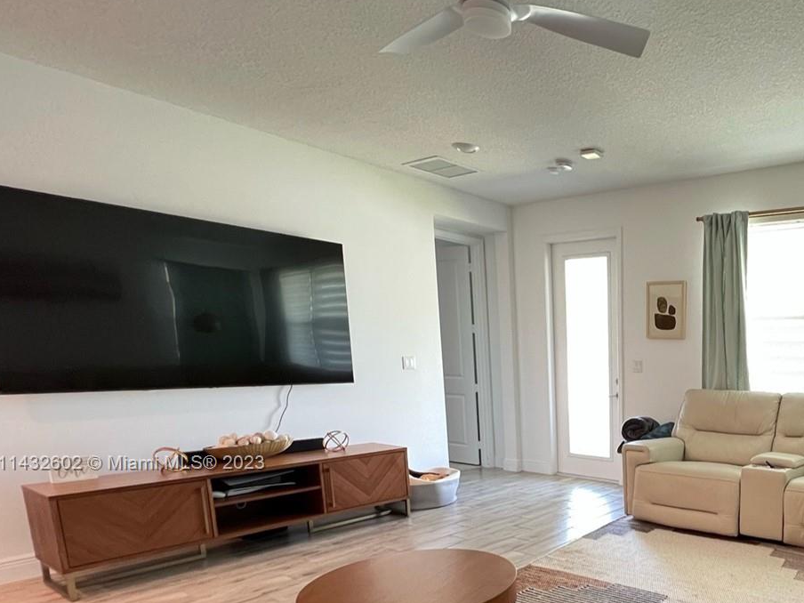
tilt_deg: -11.6
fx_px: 534
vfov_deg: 55.5
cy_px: 465
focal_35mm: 23
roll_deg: -0.6
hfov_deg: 64.2
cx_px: 692
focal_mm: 1.57
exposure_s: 1/60
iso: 400
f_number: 1.8
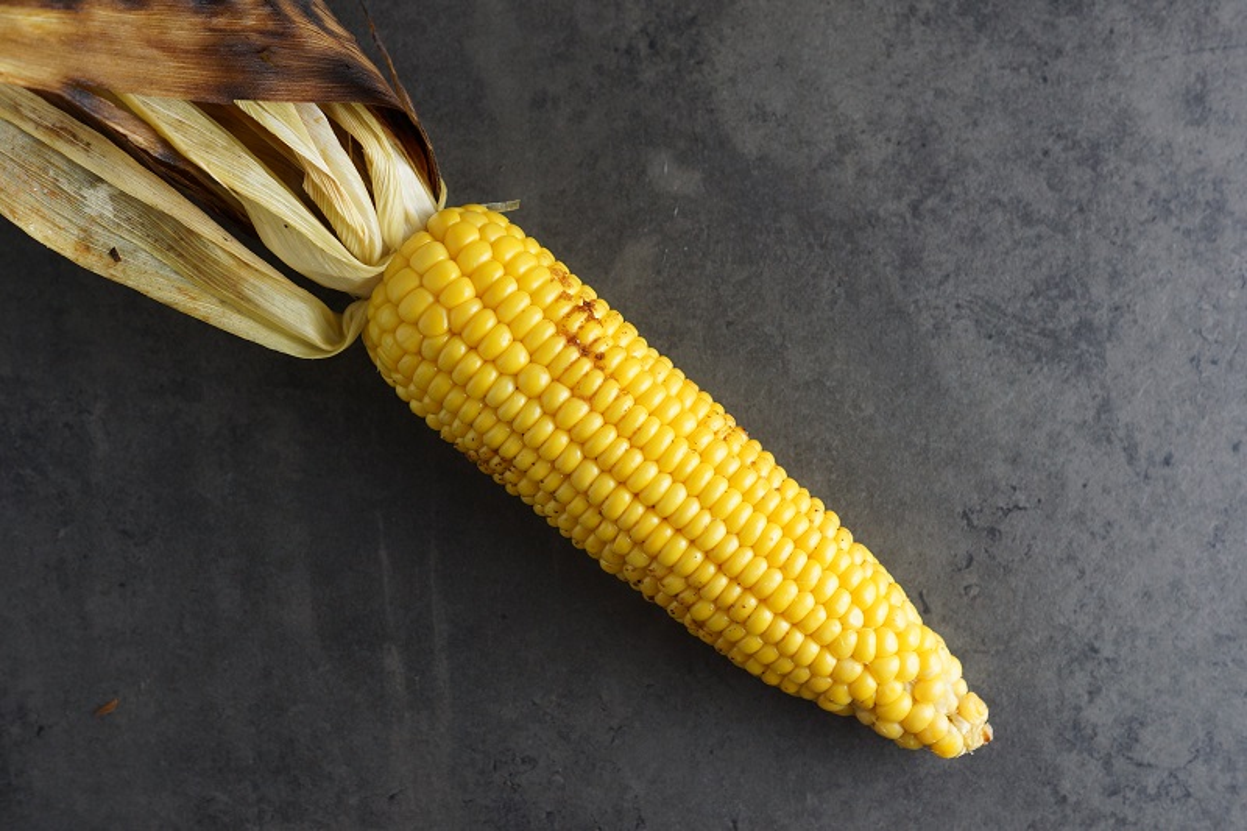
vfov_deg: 18.2
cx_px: 624
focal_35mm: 75
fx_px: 2597
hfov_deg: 27.0
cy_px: 416
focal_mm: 50
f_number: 4
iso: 250
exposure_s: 1/80
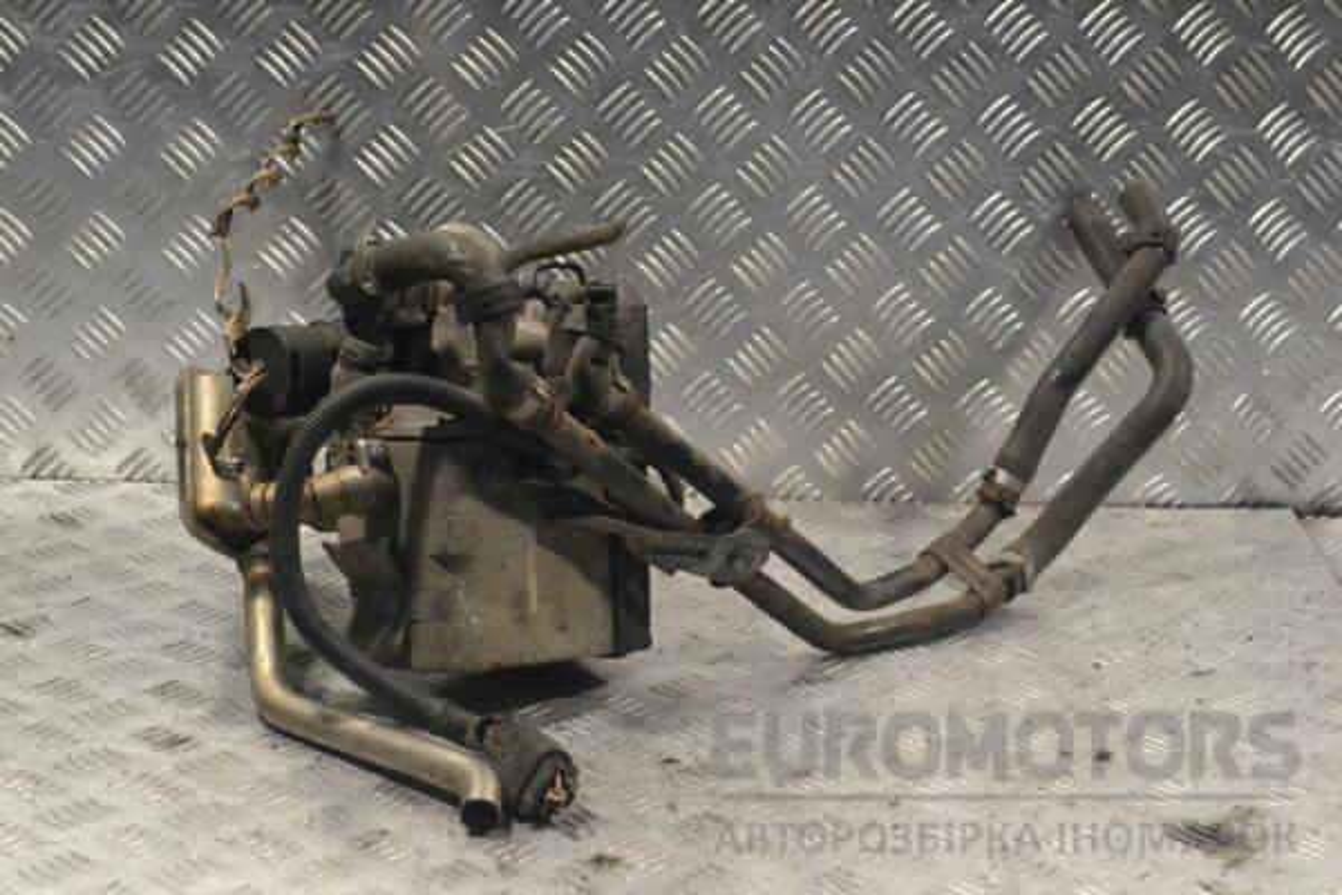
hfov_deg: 24.6
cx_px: 671
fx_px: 3075
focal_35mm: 82
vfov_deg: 16.6
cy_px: 448
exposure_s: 1/320
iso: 3200
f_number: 9
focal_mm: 55
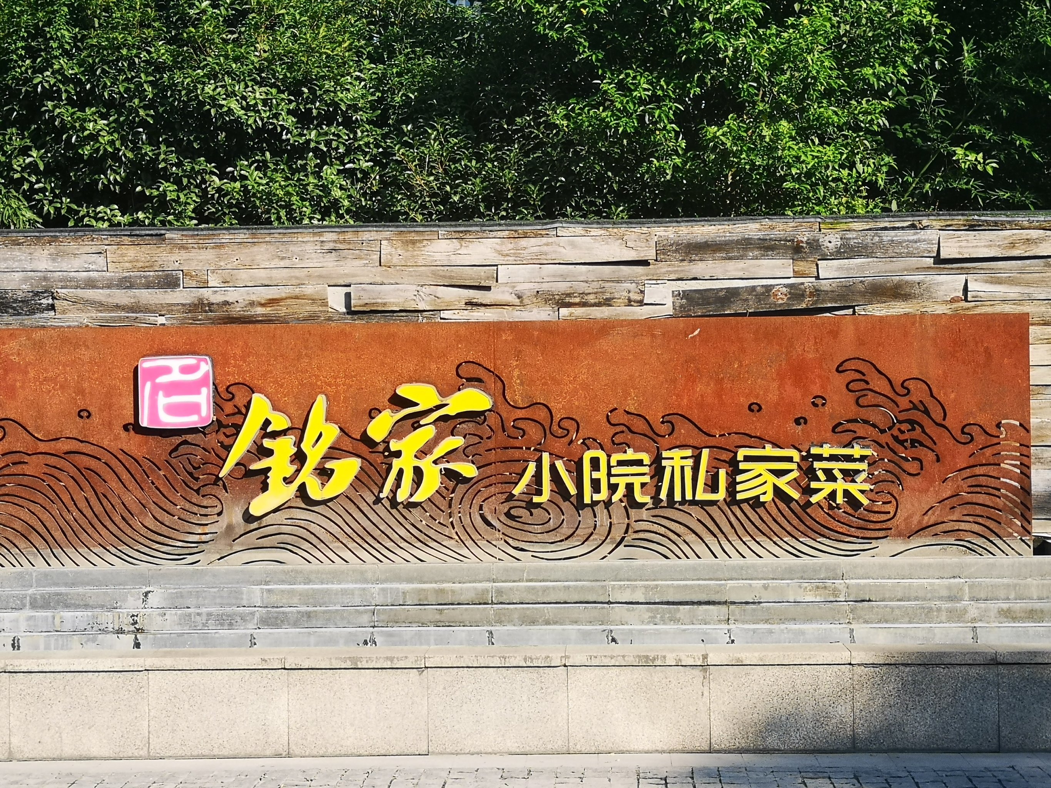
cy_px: 394
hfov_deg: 31.2
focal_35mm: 62
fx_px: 1882
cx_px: 526
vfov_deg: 23.6
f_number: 1.8
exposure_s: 1/1111
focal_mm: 3.95
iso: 50
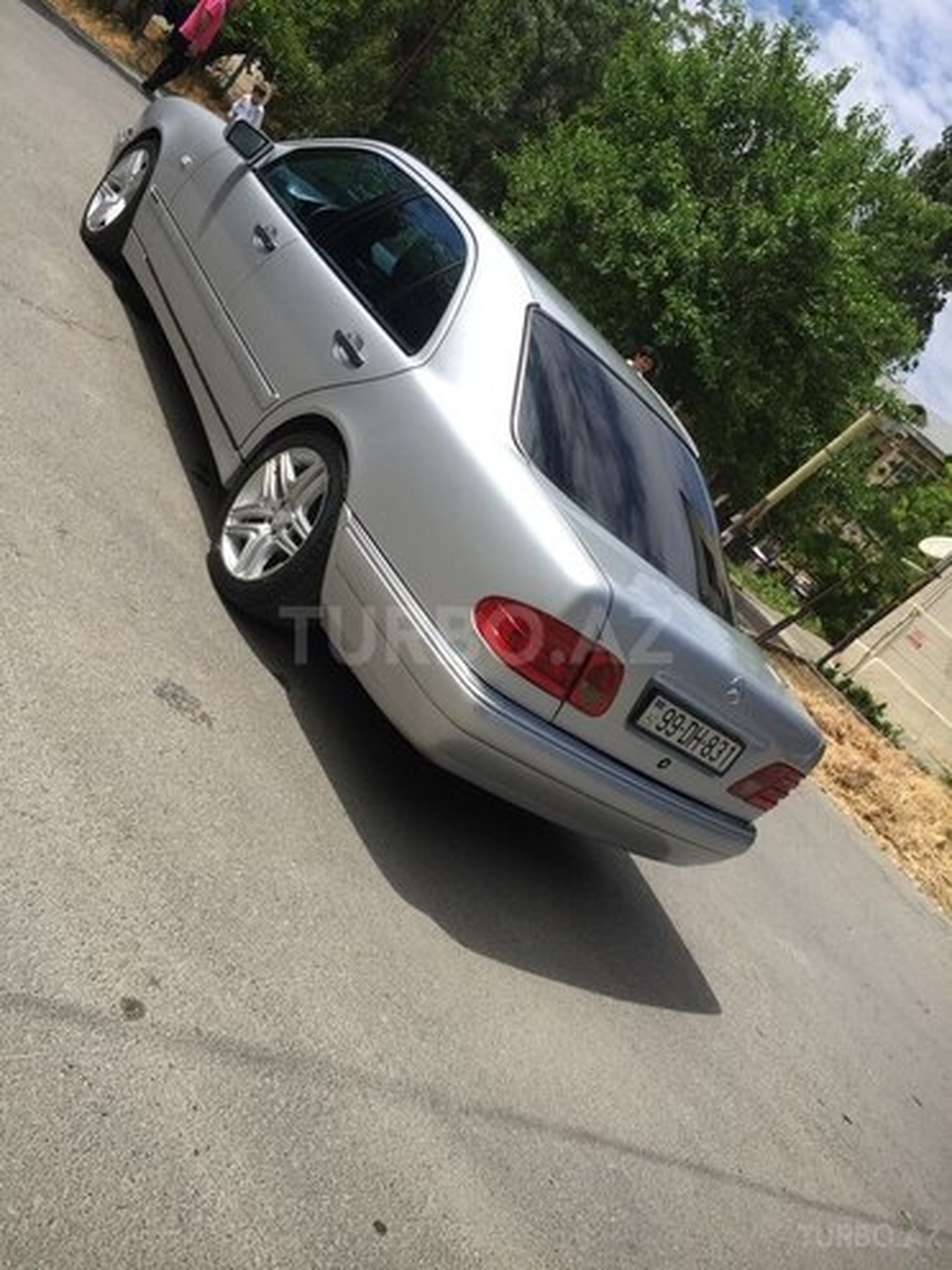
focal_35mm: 29
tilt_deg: -6.1
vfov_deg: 61.7
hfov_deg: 48.2
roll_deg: -42.8
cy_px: 635
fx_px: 1063
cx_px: 476
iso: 32
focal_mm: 4.15
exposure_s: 1/2198
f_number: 2.2
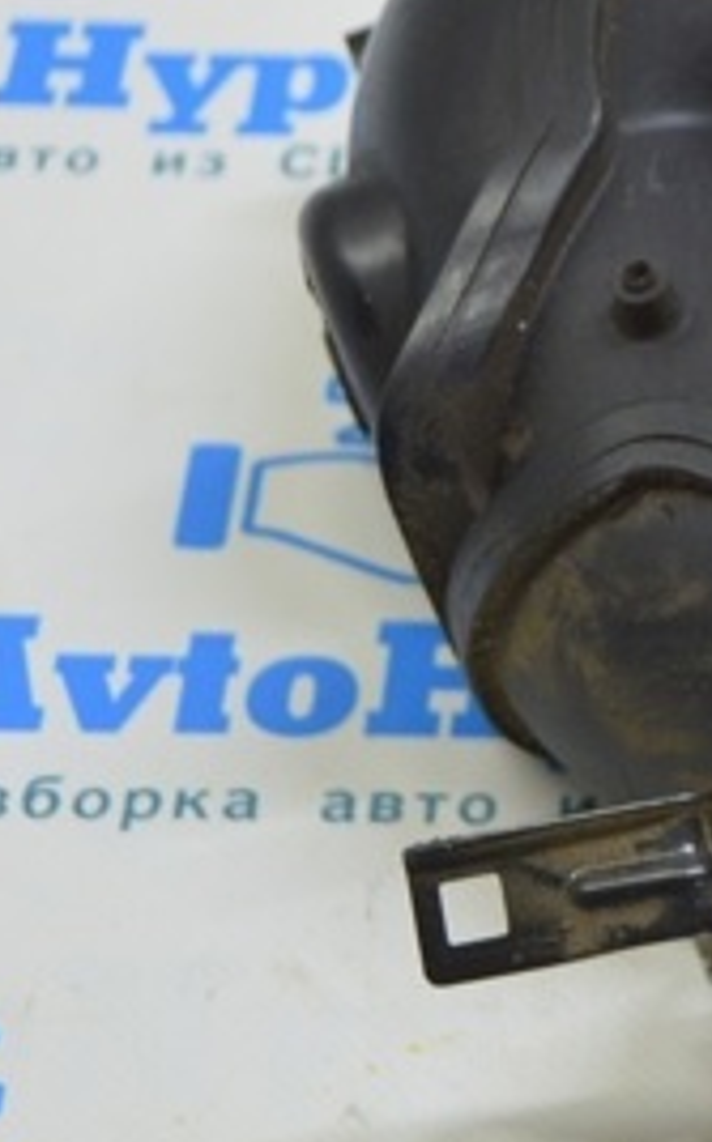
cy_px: 305
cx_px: 1121
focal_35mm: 146
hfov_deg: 8.7
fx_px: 4543
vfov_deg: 14.3
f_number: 5.6
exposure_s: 1/20
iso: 400
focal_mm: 40
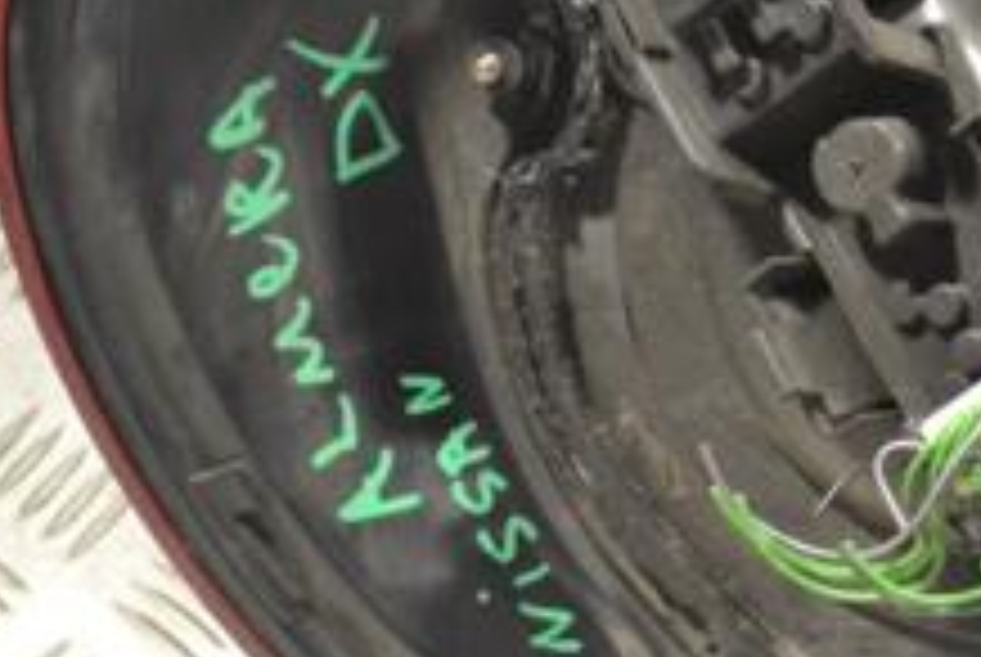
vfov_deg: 8.0
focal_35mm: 173
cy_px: 162
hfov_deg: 11.7
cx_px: 999
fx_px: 4721
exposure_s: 1/200
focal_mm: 42
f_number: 7.1
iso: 3200
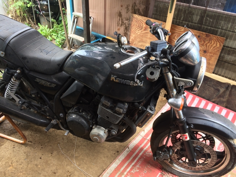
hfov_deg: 61.7
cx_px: 118
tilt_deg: -37.3
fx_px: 198
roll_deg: -3.4
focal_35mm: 29
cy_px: 88
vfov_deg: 48.2
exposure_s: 1/120
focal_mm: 4.15
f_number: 2.2
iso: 50
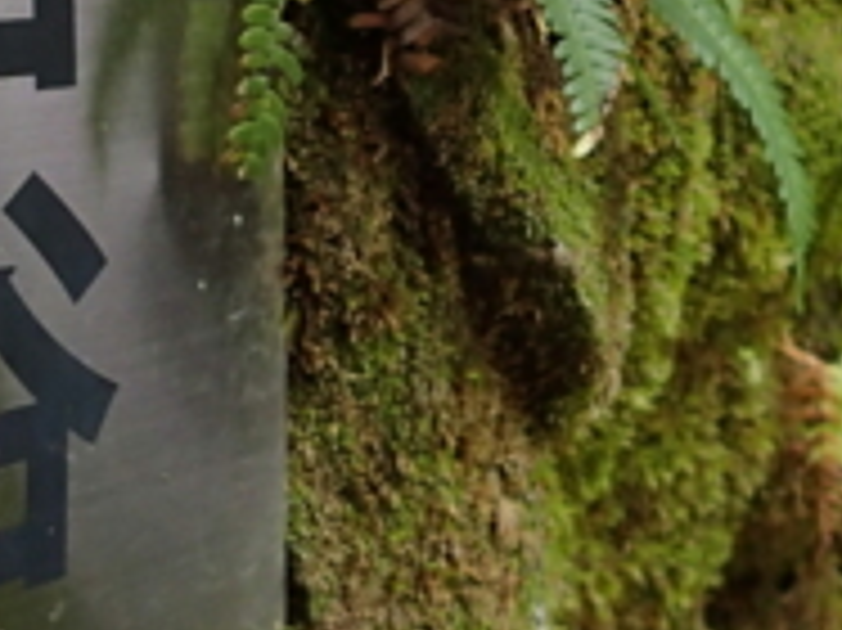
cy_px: 99
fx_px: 2601
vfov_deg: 13.7
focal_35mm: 107
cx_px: 383
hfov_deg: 18.4
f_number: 2
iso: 200
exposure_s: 1/60
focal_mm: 4.5
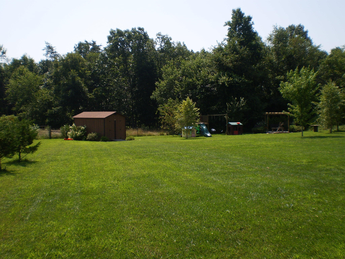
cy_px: 130
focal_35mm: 36
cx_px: 172
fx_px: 359
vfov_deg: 39.7
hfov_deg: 51.4
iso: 64
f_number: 4.6
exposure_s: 1/640
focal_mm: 6.3
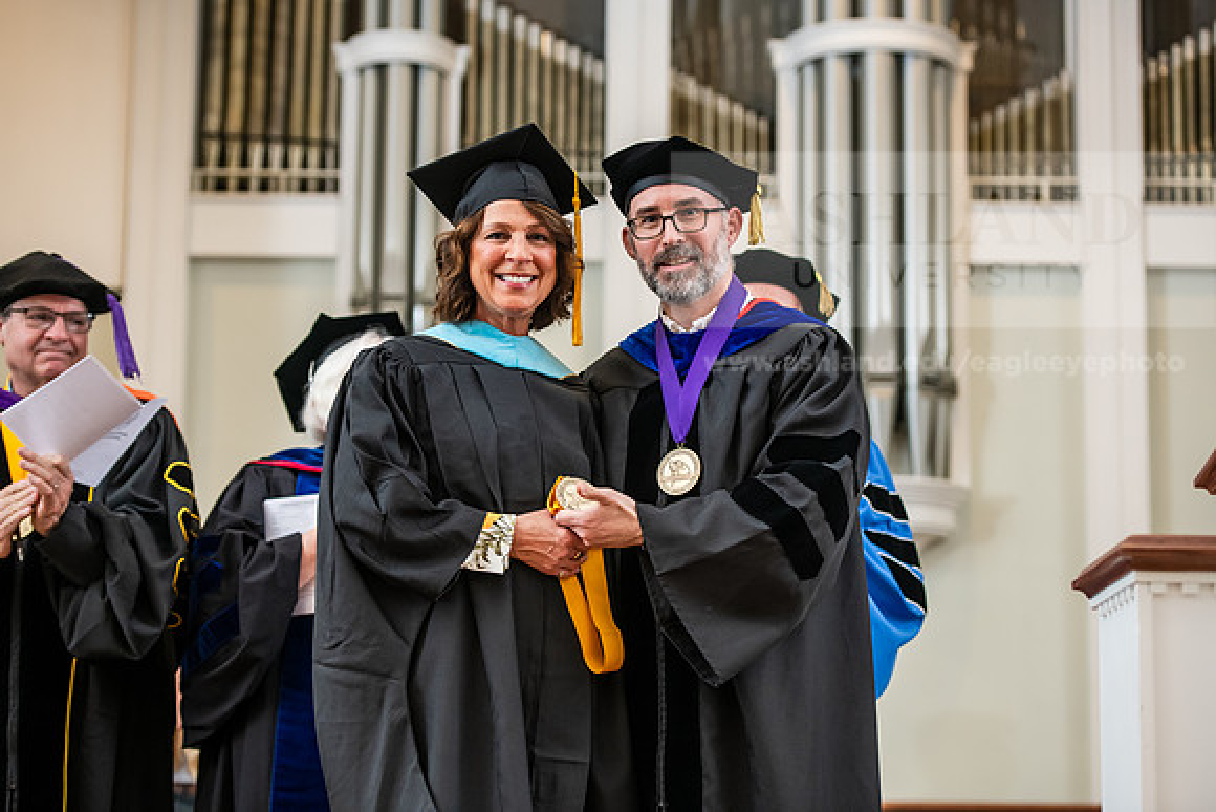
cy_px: 406
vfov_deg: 15.9
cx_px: 608
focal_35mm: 86
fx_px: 2905
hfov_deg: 23.6
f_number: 3.5
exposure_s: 1/200
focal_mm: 86
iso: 1250
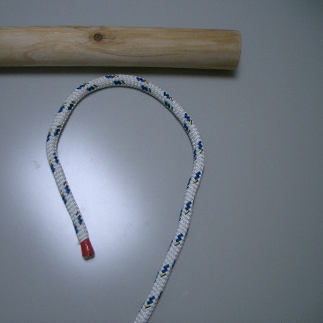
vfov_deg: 40.0
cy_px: 164
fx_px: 443
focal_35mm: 42
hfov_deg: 39.6
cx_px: 112
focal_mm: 5.8
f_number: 2.6
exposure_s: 1/60
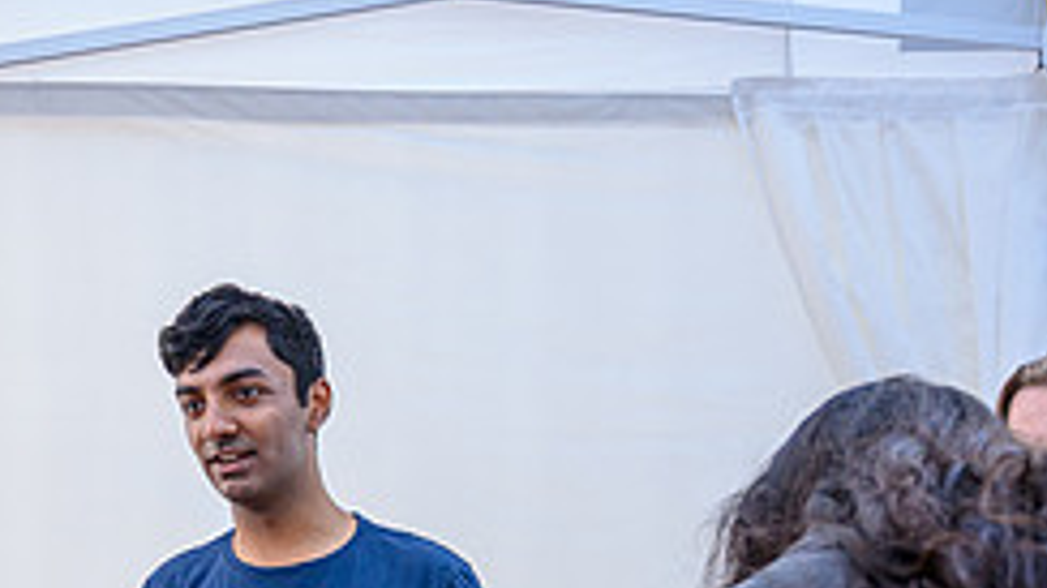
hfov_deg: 33.6
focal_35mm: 62
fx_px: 1721
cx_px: 369
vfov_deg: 18.2
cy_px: 736
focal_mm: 24
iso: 1600
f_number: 4
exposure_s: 1/320
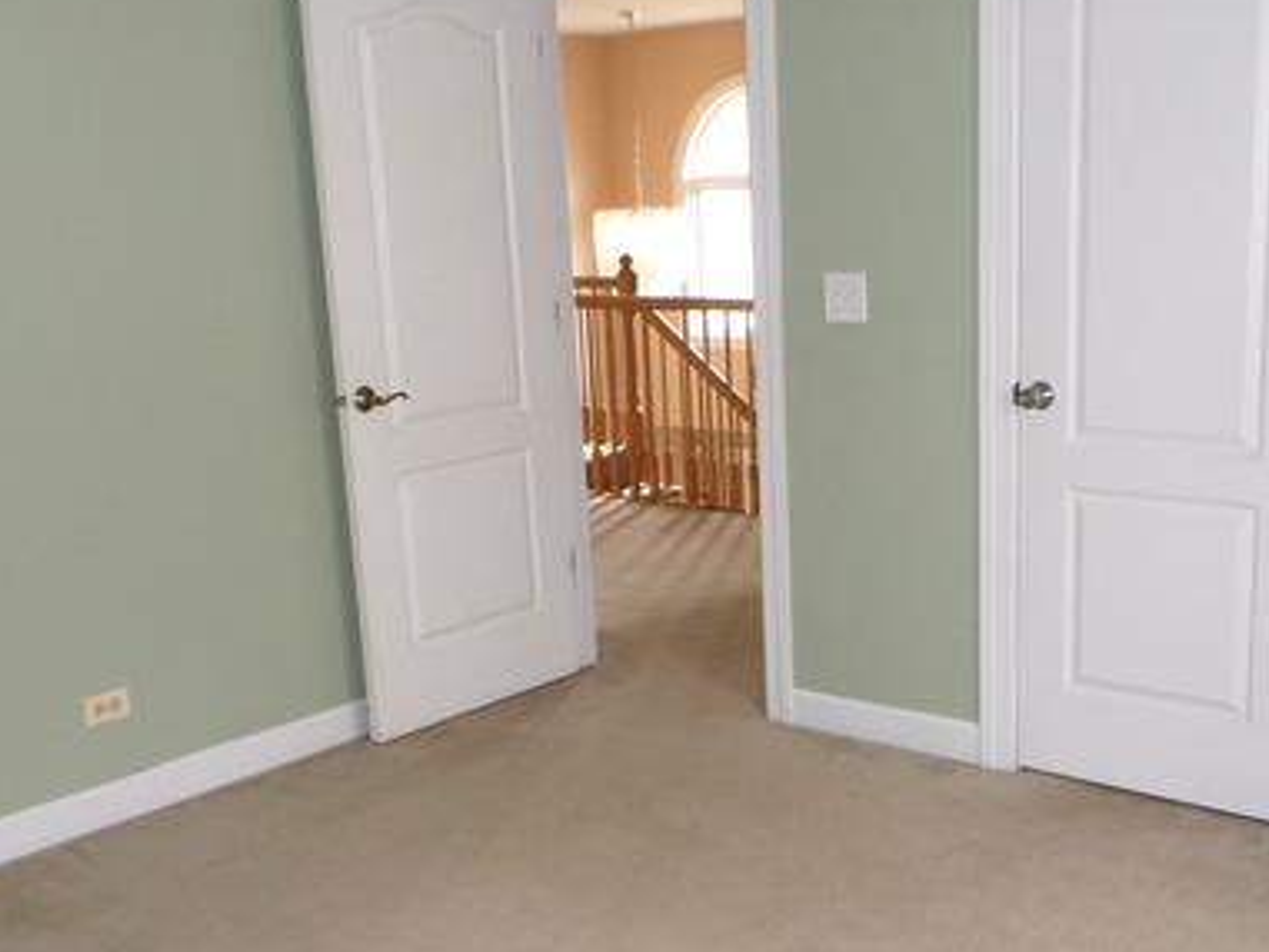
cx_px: 739
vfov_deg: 34.2
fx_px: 1540
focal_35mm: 42
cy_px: 589
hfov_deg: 44.6
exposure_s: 1/30
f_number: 2.5
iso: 200
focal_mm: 4.5
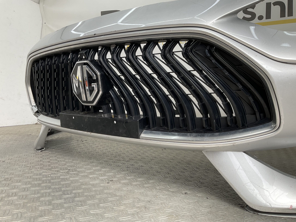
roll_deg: -3.0
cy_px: 111
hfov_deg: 61.7
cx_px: 148
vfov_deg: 48.2
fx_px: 248
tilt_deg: -5.3
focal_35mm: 29
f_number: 1.8
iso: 16
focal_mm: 3
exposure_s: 1/176
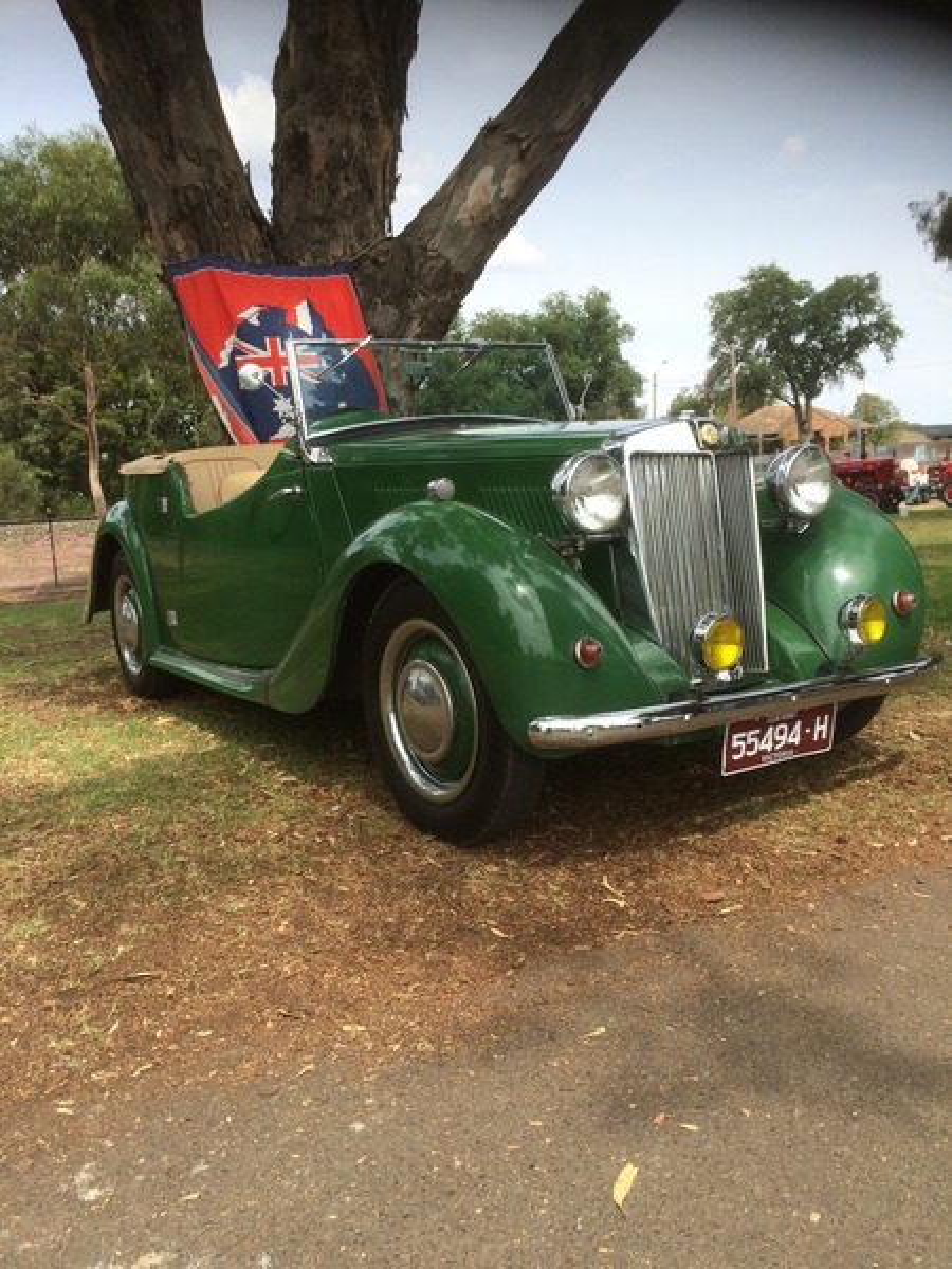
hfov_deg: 48.2
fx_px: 1063
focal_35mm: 29
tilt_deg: -9.9
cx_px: 476
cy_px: 634
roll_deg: +3.3
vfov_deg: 61.7
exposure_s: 1/1172
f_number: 2.2
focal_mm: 4.15
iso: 32
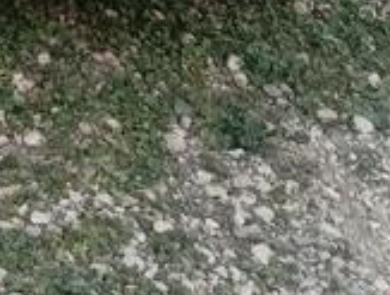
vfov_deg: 12.3
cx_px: -297
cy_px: -284
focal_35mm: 108
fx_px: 1219
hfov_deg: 15.7
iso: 303
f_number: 1.8
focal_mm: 3.98
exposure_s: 1/33.3
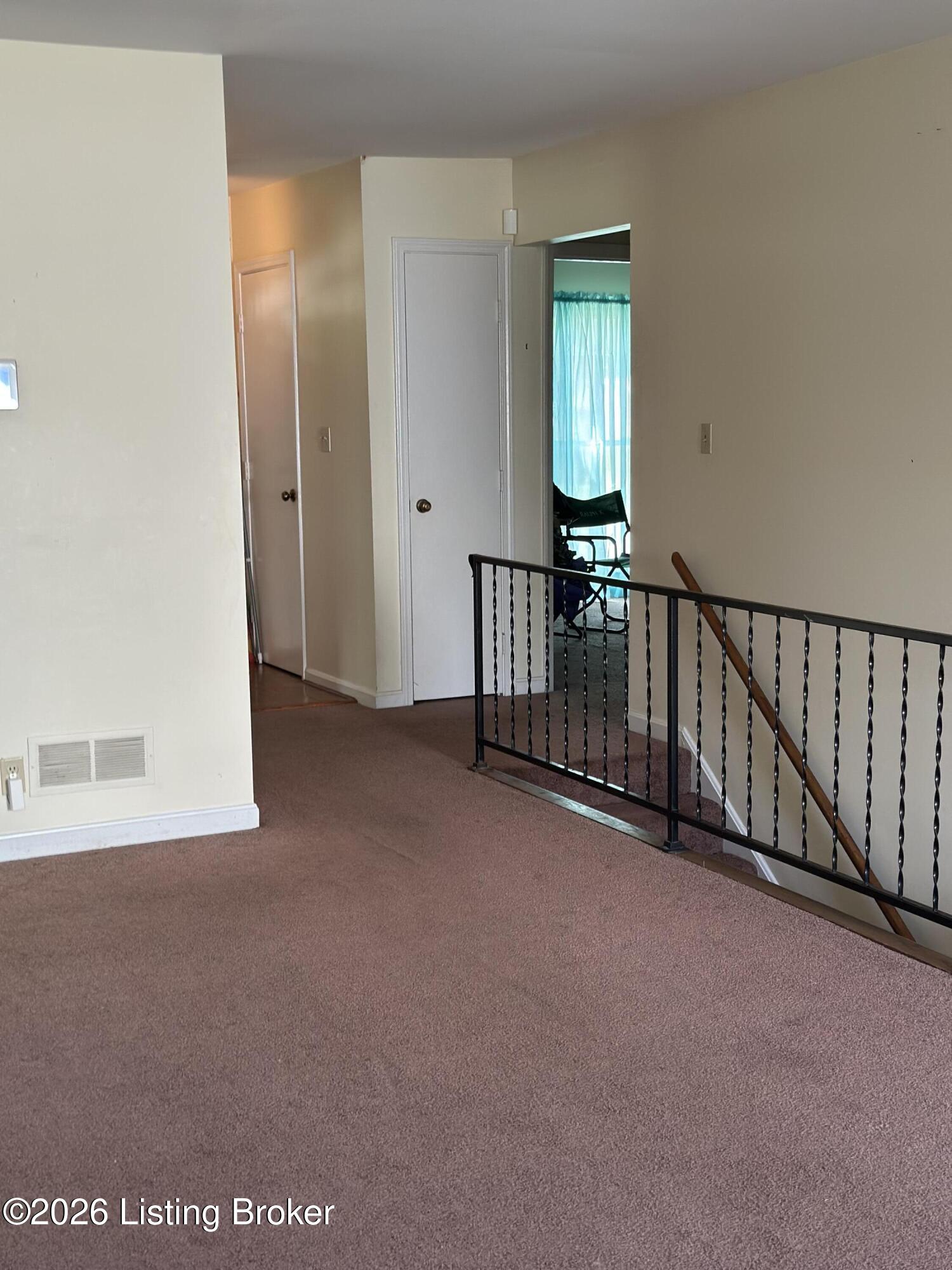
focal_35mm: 48
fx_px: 1760
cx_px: 476
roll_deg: +0.1
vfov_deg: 39.7
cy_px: 635
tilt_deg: -4.0
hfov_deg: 30.3
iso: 125
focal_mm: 6.86
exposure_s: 1/77
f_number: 1.78
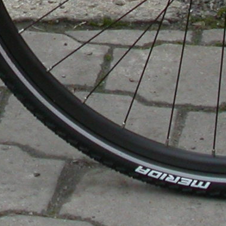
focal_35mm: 280
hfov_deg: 6.2
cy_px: -242
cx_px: -136
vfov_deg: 6.1
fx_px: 2068
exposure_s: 1/184
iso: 100
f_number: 4.2
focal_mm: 11.1
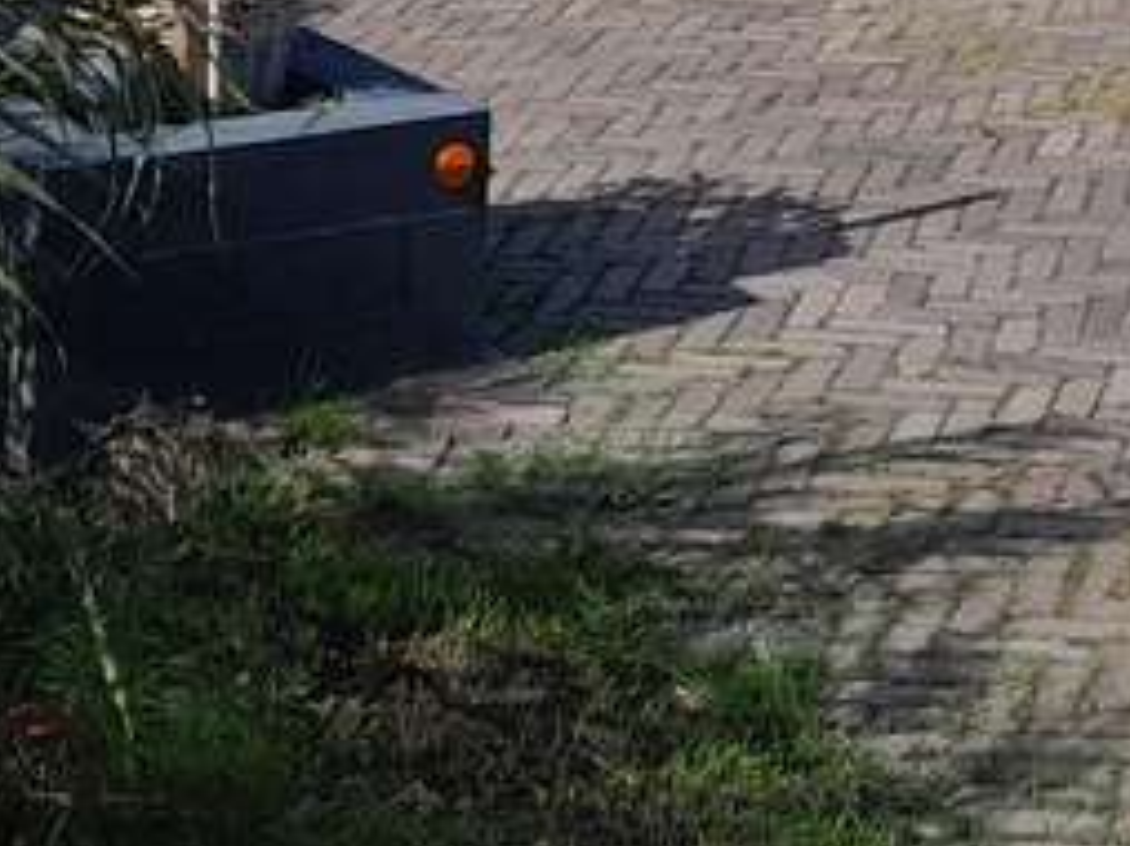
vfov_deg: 11.4
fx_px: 3751
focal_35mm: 115
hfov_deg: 16.8
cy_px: -948
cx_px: 1086
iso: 40
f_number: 1.8
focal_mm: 4
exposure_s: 1/485
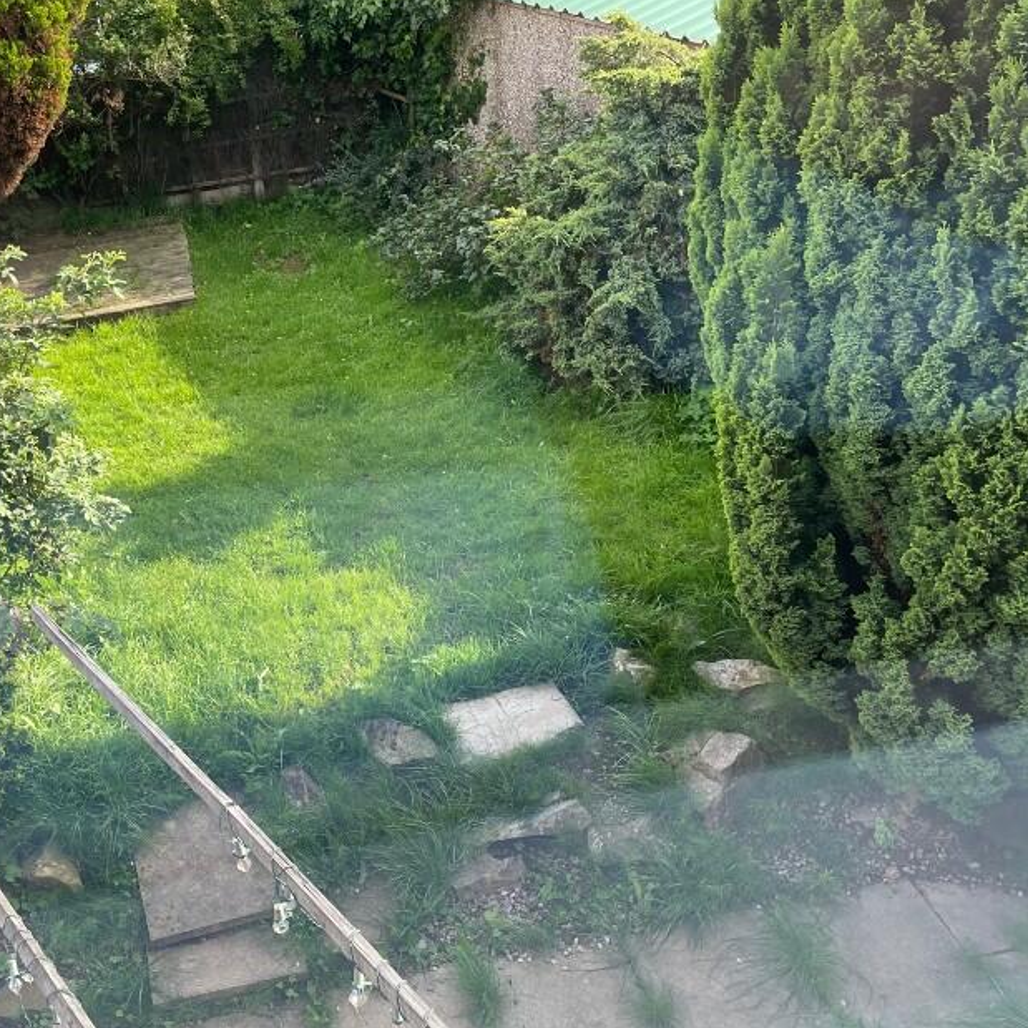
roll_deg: +6.1
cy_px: 526
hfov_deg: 42.7
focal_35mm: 38
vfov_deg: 43.9
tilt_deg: -30.3
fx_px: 1277
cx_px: 272
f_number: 1.6
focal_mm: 4.2
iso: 32
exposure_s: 1/274
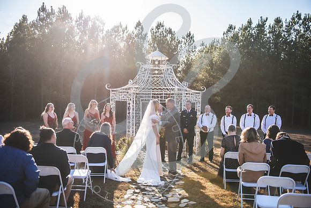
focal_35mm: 38
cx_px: 154
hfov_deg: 50.2
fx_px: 332
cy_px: 104
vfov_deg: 34.7
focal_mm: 38
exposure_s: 1/1000
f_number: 2.8
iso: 100
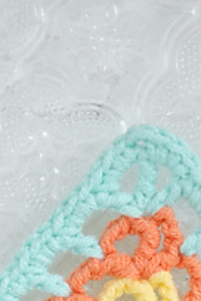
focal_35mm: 220
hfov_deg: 6.2
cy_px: 401
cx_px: 150
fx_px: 1842
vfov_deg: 9.2
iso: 3200
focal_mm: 70
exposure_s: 1/320
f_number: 5.6
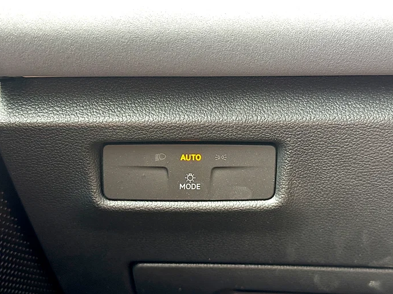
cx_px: 194
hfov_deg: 38.9
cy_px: 147
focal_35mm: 49
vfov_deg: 29.7
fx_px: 556
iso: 100
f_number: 1.78
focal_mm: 6.86
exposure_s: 1/60
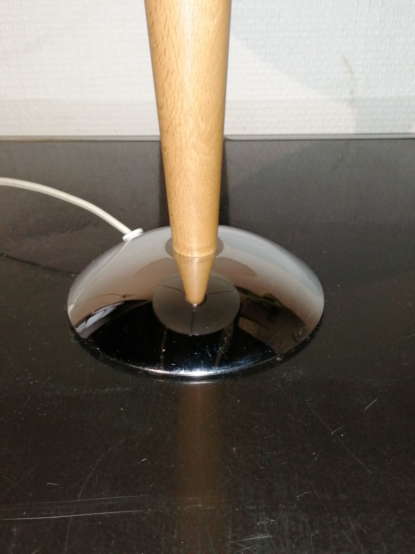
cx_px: 208
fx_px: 575
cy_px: 277
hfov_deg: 39.7
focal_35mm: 36
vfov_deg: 51.4
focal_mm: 3.46
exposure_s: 1/33.3
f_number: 1.8
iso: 100
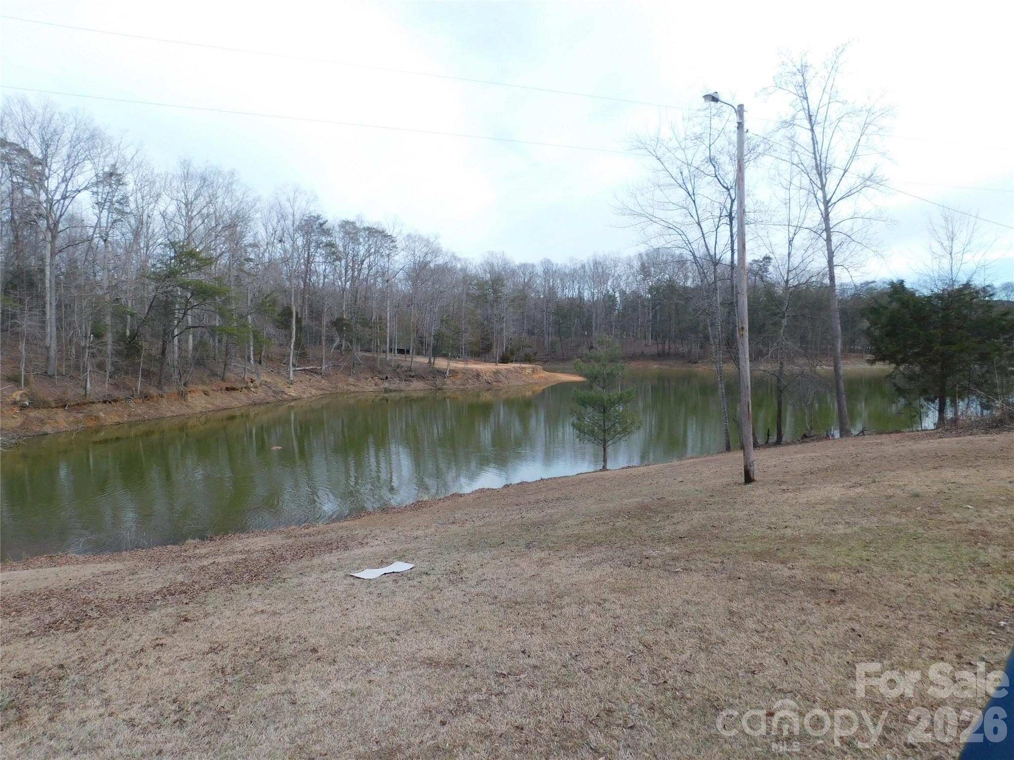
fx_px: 674
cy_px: 380
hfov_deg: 73.9
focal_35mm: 23
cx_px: 507
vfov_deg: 58.9
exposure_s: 1/640
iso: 125
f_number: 3
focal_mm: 4
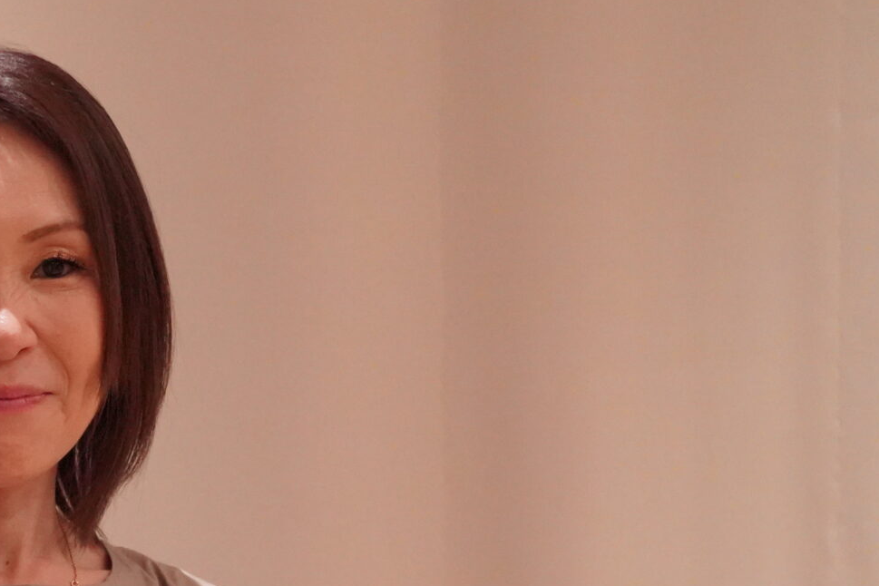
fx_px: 2515
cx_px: 77
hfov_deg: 19.4
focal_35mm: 103
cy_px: 567
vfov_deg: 13.1
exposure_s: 1/160
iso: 12800
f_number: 5
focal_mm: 39
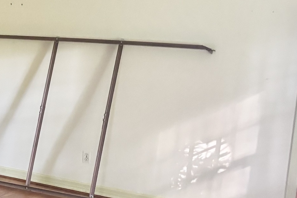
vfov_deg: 16.4
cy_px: 107
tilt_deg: -8.3
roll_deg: -3.2
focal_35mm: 83
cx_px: -107
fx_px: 685
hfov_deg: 21.7
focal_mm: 5.96
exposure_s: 1/30
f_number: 1.6
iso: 500
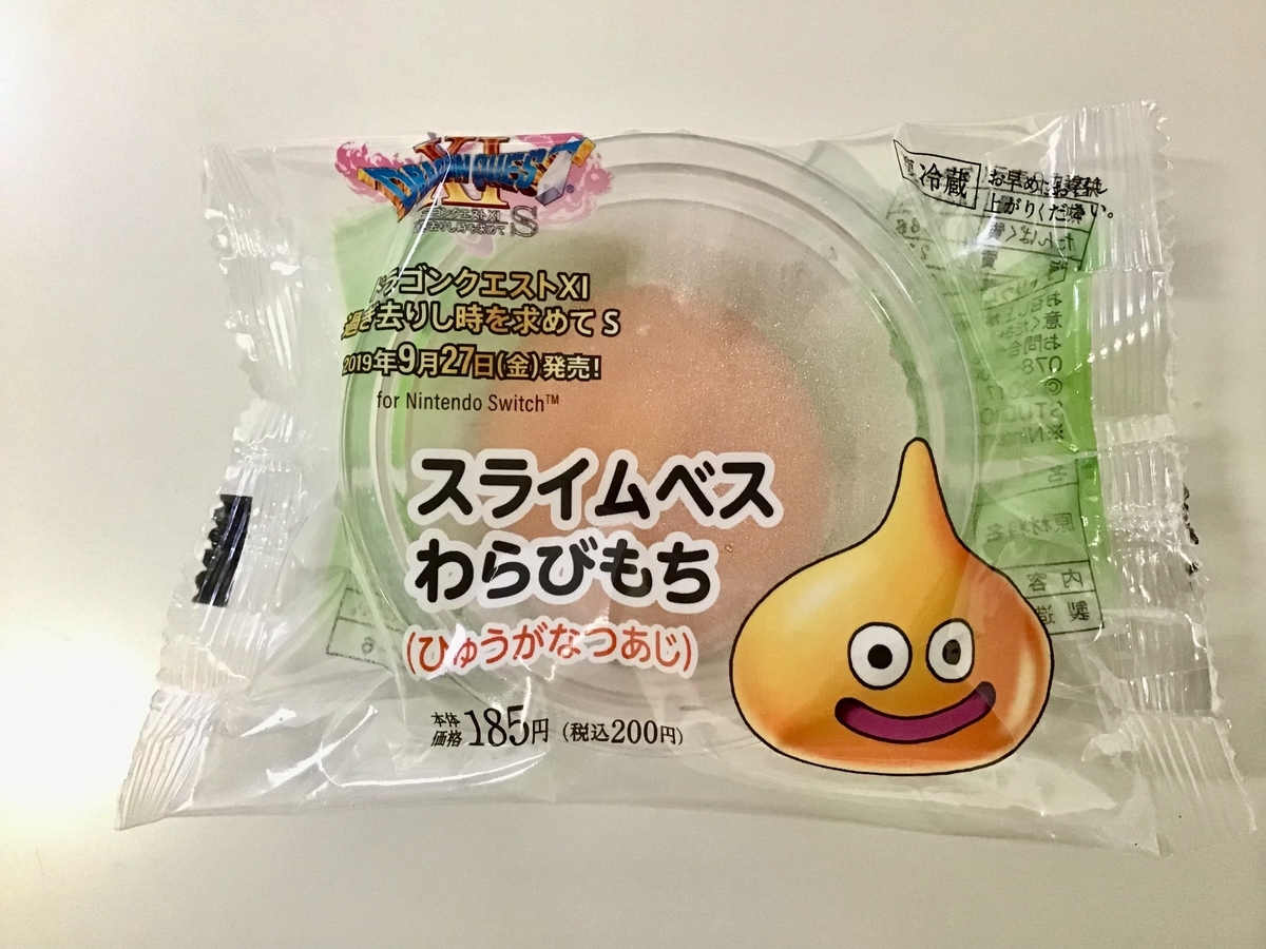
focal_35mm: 31
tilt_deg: -84.2
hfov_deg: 58.4
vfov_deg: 45.4
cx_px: 633
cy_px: 474
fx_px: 1134
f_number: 2.4
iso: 200
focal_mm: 3.3
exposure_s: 1/30
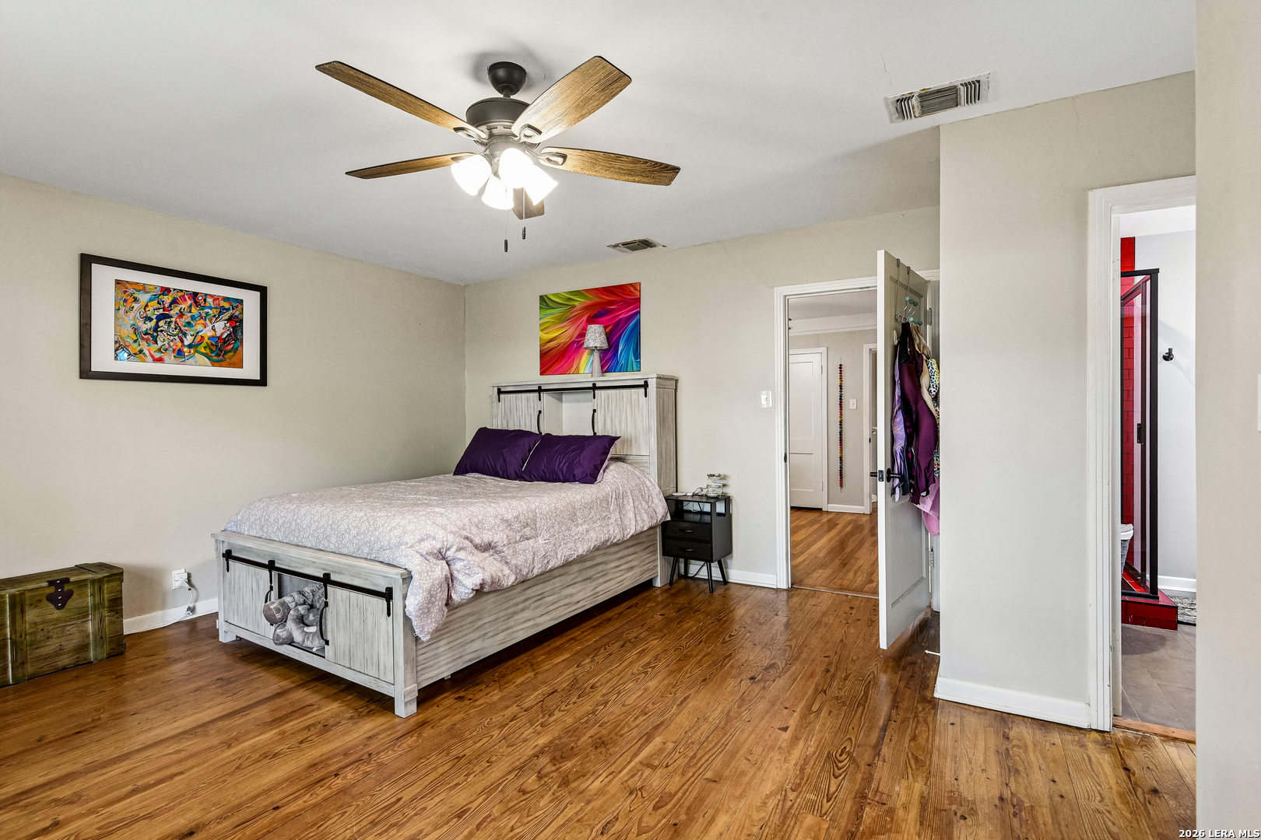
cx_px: 630
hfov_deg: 96.7
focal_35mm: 16
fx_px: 560
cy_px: 420
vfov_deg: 73.7
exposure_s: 1/15
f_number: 8
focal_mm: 16
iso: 2000
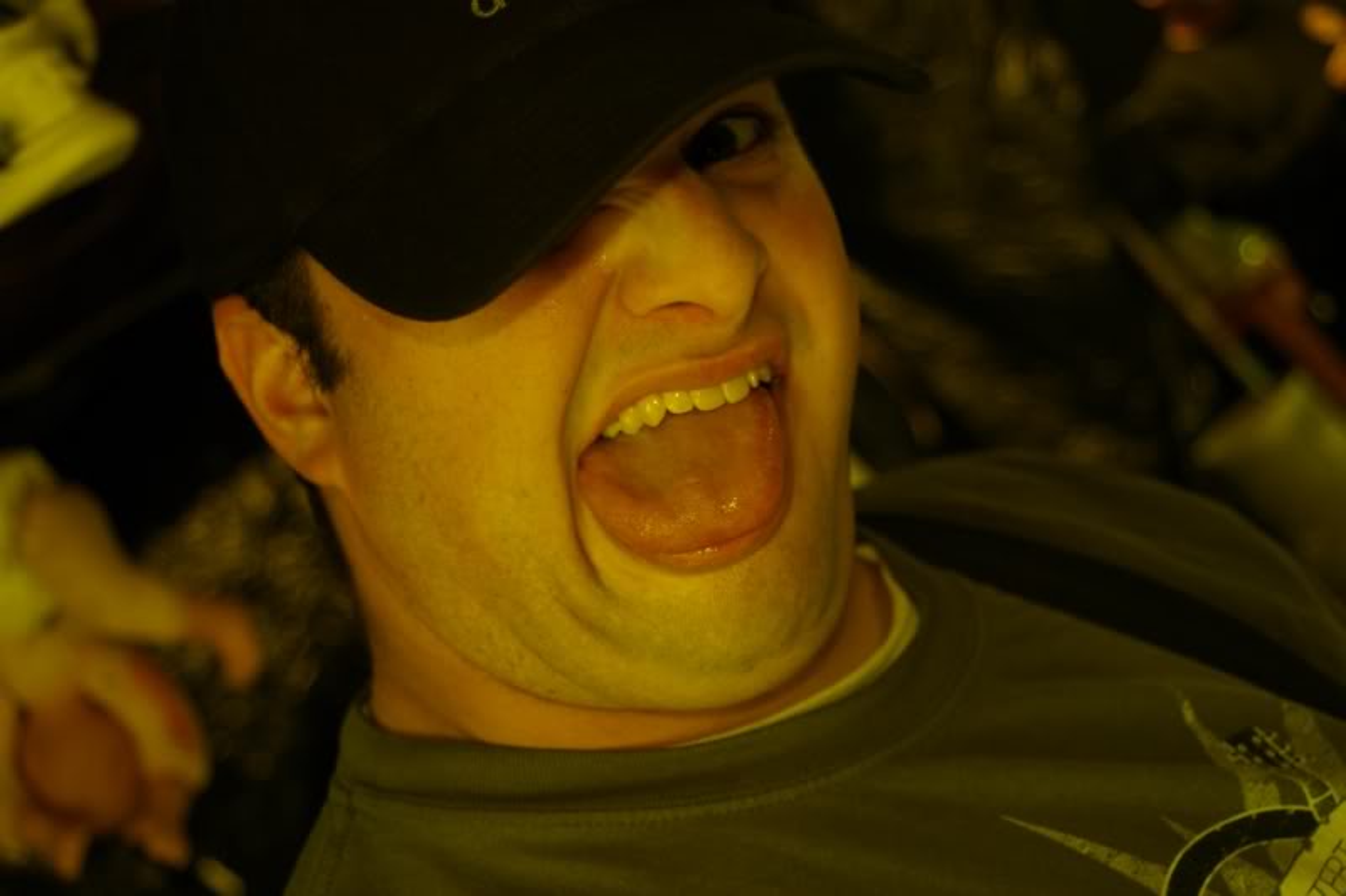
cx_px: 673
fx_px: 2131
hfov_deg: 35.1
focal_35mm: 57
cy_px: 448
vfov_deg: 23.8
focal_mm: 38
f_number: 4
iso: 400
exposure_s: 1/20
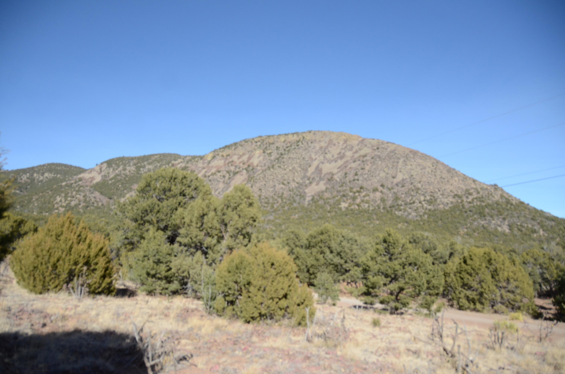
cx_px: 282
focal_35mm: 27
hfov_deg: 67.5
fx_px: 423
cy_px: 187
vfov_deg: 47.7
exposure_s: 1/8000
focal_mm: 18
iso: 720
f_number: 3.5
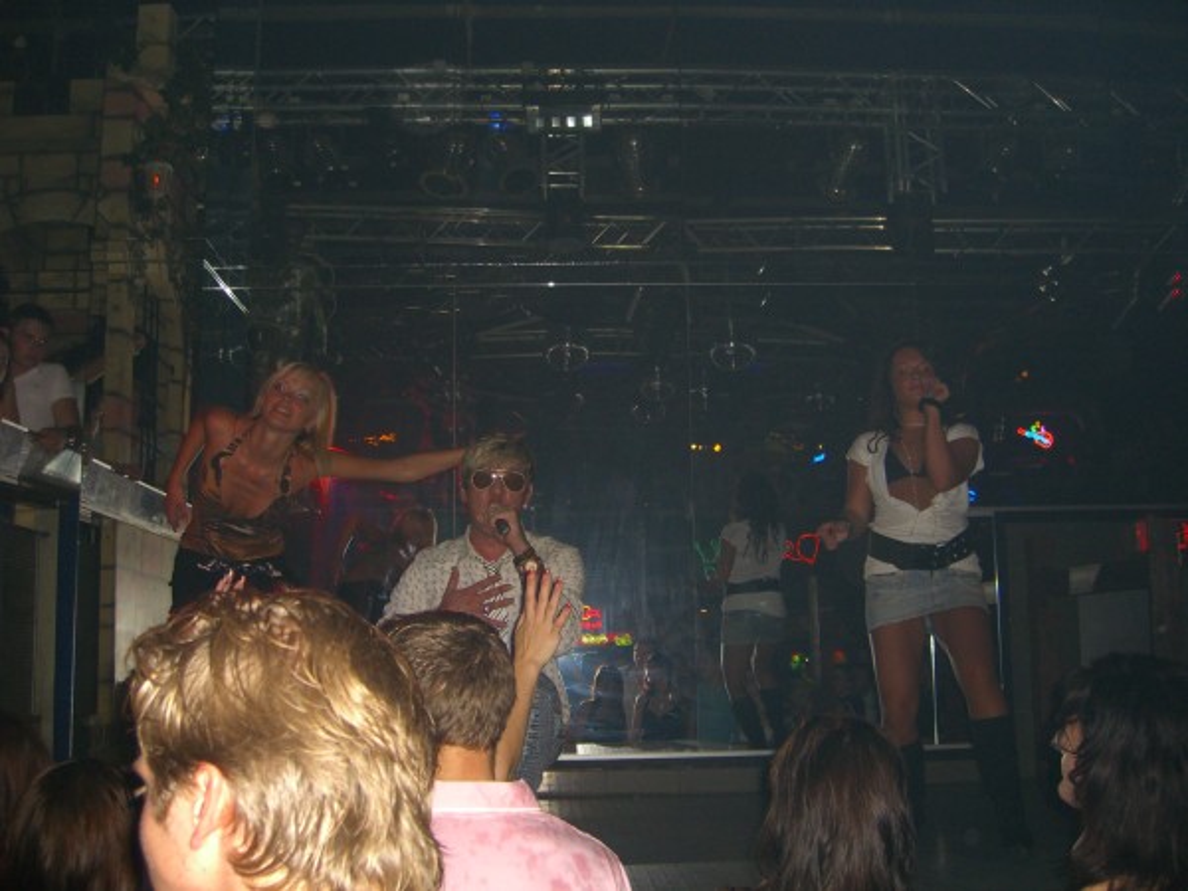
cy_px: 446
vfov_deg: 37.7
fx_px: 1304
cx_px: 594
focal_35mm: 38
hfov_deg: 49.0
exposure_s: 1/60
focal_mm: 7.9
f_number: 2.8
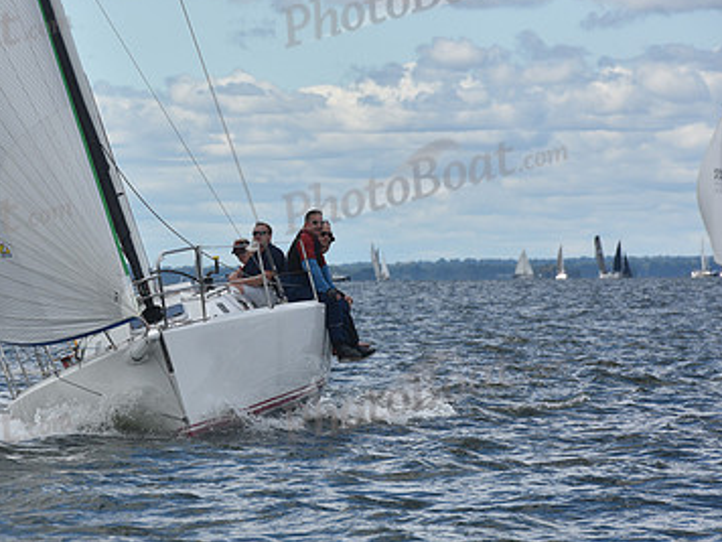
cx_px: 178
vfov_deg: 4.7
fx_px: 6528
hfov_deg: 6.3
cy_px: 316
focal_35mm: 313
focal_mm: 200
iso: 250
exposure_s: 1/800
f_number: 10
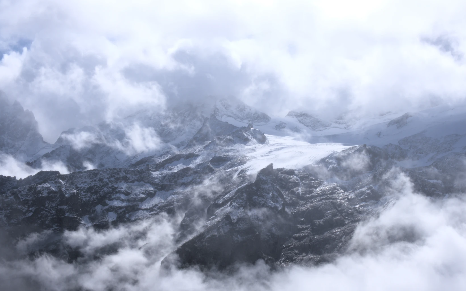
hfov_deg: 39.5
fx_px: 648
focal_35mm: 51
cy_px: 174
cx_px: 254
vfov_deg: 25.3
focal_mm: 28.9
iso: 160
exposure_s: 1/60
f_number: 22
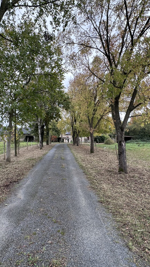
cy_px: 132
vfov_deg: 83.8
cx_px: 62
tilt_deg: +2.5
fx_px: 148
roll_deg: +0.8
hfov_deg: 53.3
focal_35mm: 21
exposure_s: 1/225
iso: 40
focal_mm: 2.22
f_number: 2.2
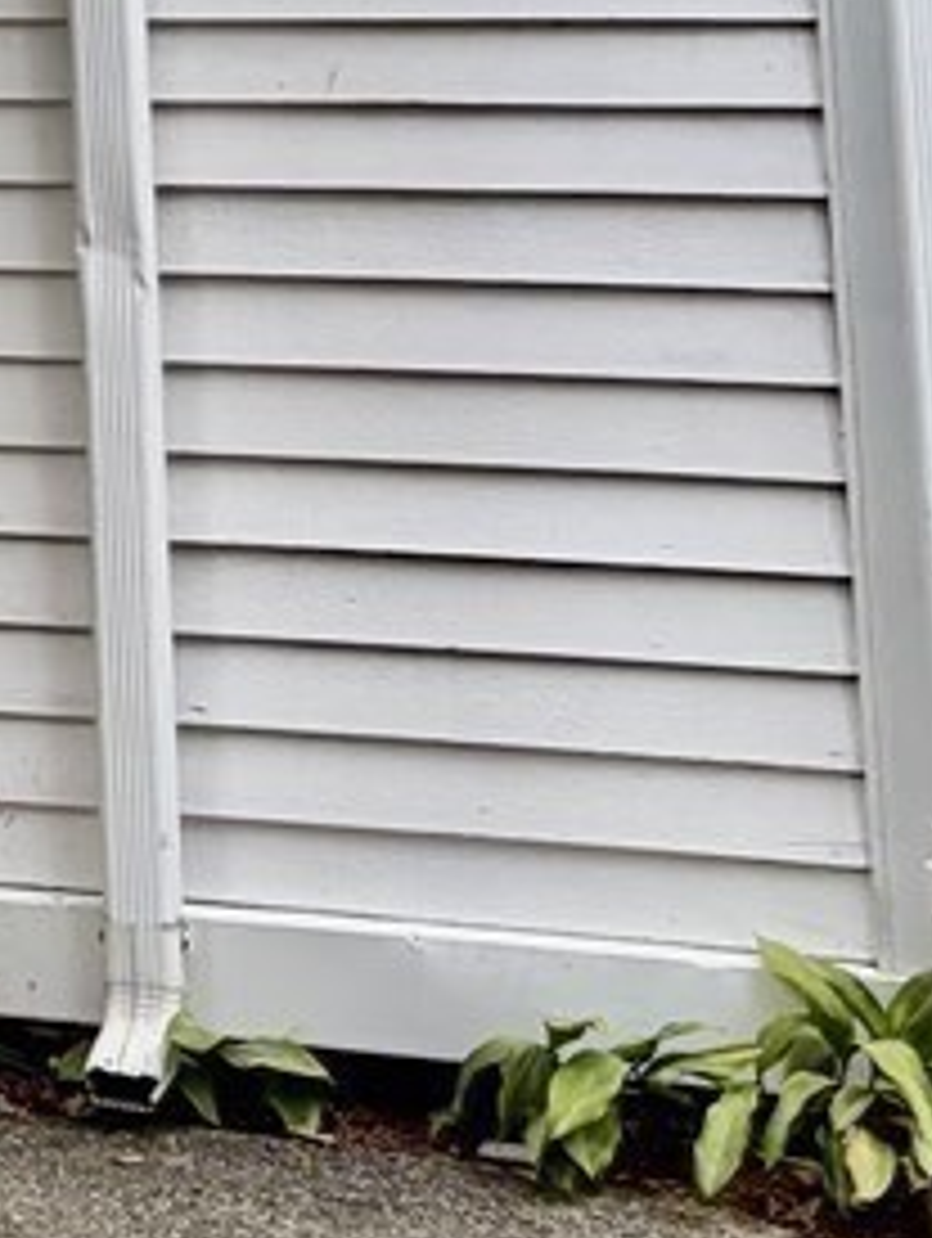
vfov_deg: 12.5
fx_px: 5193
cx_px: -1481
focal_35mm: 145
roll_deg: +2.2
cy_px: -900
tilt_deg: +6.0
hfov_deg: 9.0
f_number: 1.6
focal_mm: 5.96
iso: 64
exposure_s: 1/973
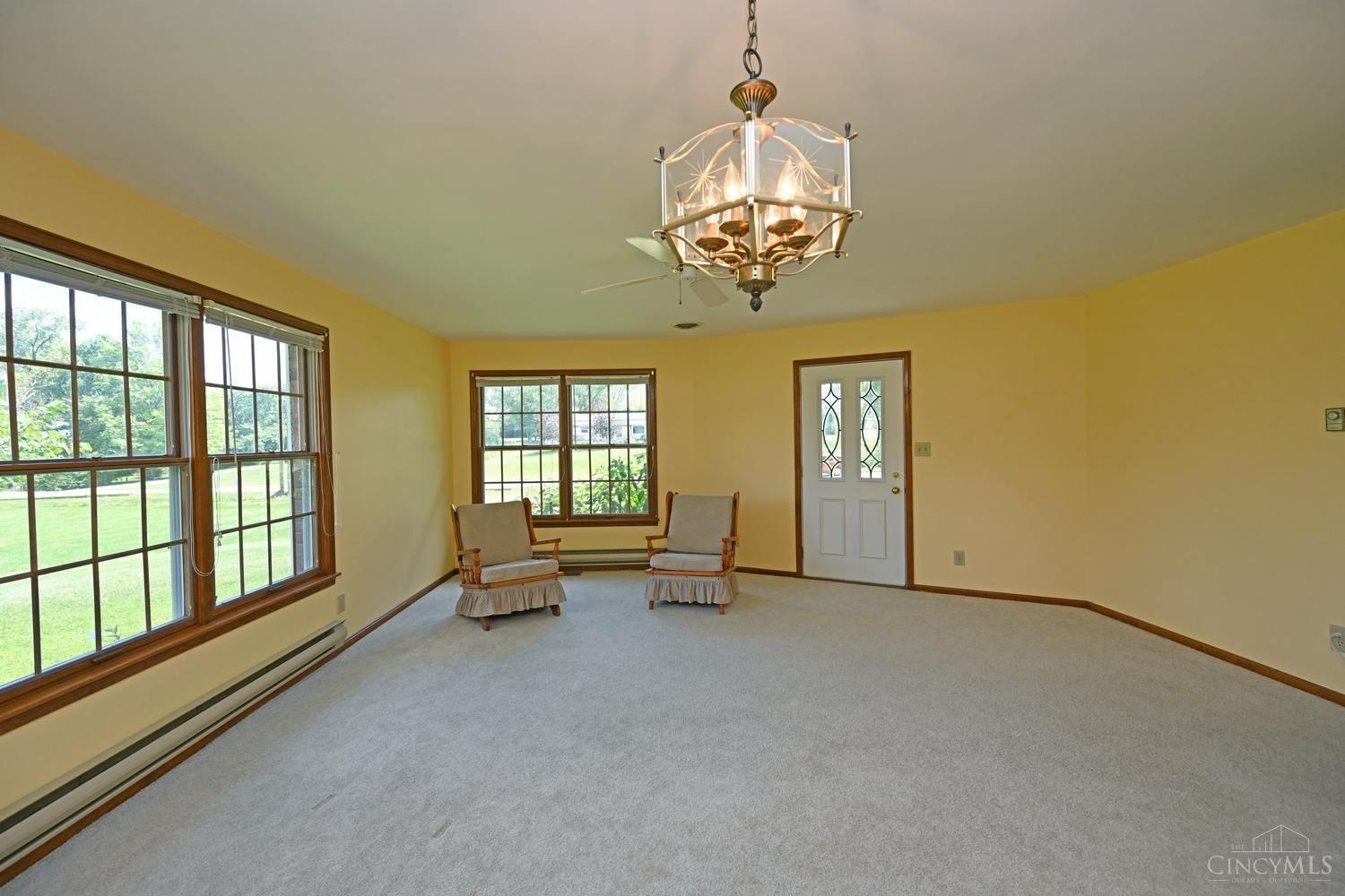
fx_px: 523
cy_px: 448
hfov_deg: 104.3
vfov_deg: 81.2
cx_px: 672
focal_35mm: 14
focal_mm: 14
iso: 200
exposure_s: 1/125
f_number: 5.6
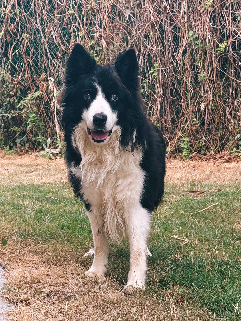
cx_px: 120
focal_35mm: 48
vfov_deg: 39.7
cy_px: 160
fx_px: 446
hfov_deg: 30.3
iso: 64
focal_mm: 6.76
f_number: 1.78
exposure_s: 1/621
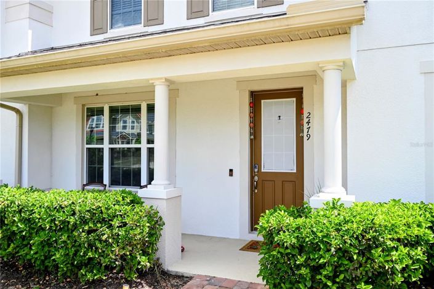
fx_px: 362
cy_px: 144
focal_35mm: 30
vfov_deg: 43.6
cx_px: 217
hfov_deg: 61.9
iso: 250
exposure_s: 1/640
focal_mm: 30
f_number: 4.5
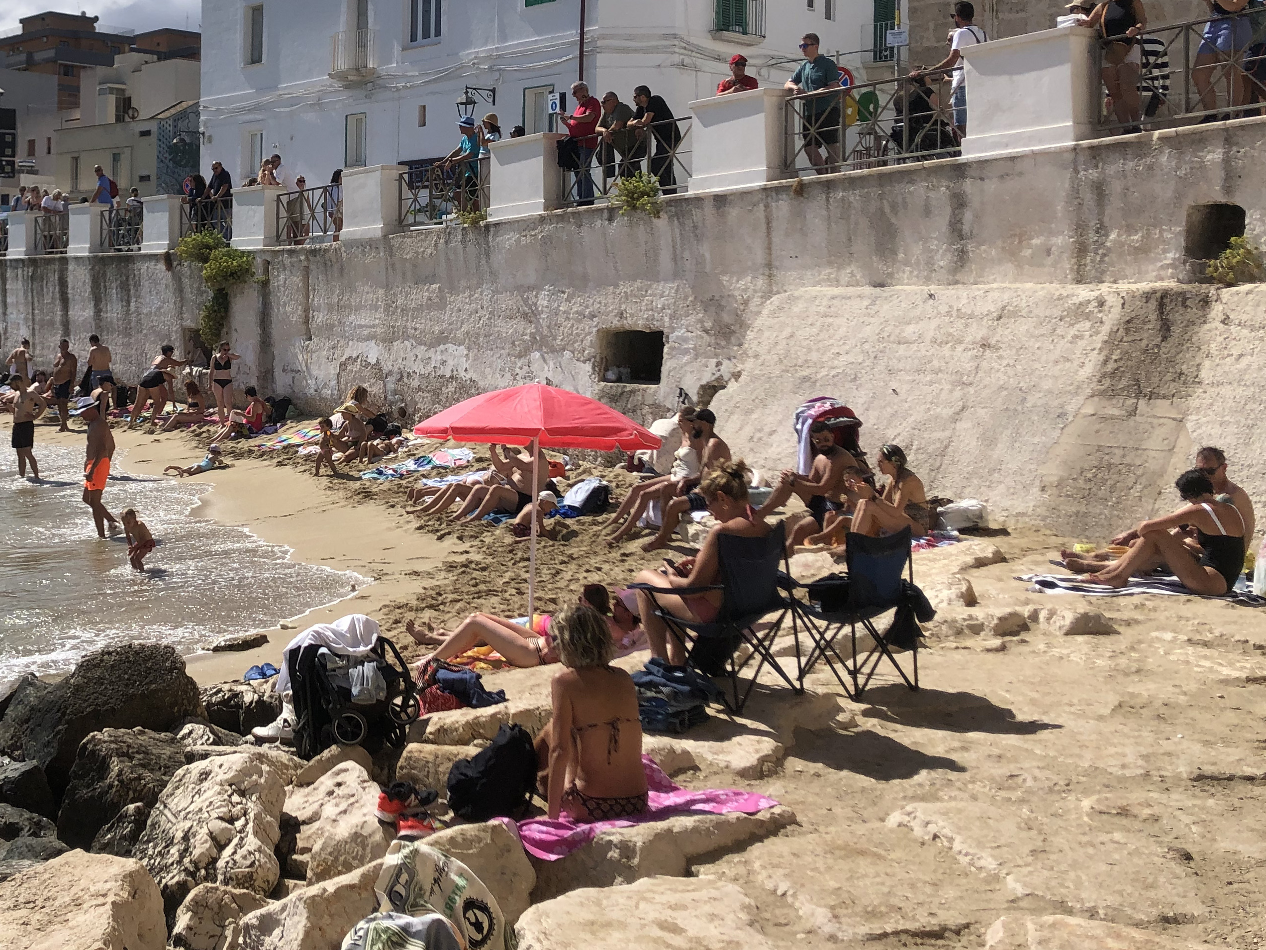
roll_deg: -0.5
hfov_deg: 41.3
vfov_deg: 32.5
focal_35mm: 44
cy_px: 301
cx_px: 274
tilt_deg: +0.1
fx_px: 1609
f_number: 1.8
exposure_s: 1/4425
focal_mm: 4
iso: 25
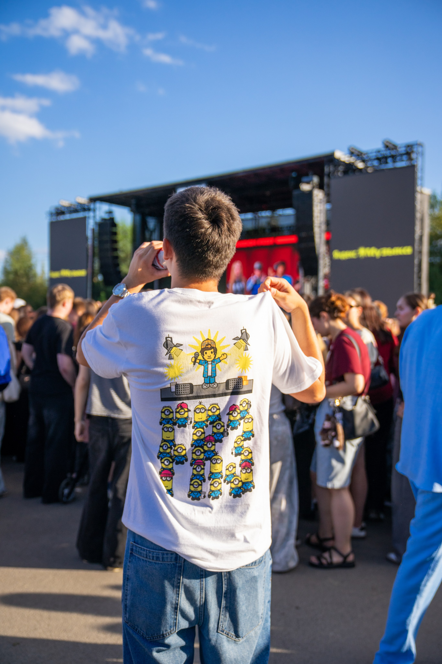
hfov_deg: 35.9
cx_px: 221
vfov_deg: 51.9
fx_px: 681
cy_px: 332
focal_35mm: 37
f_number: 2.8
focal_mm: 37
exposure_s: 1/2500
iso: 400
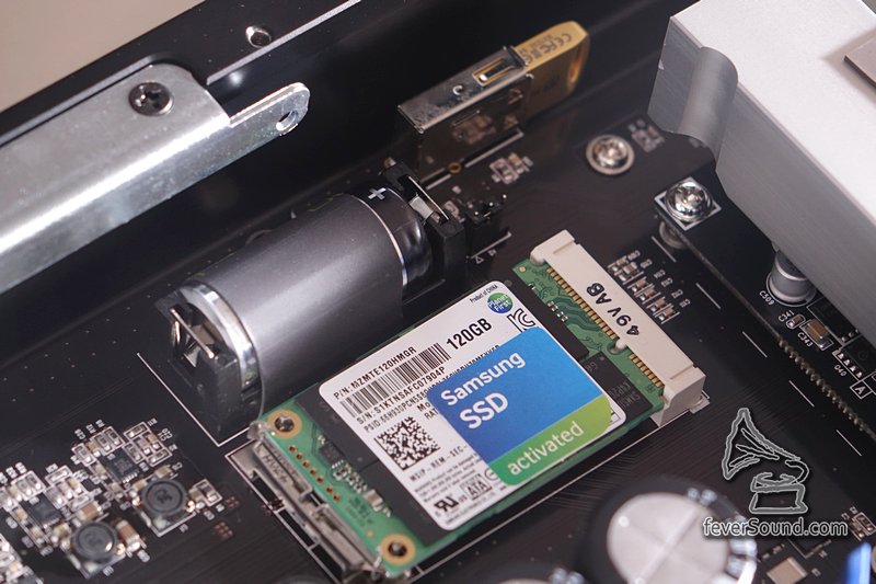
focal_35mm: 200
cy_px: 292
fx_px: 4865
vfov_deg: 6.9
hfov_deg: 10.3
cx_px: 438
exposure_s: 1/200
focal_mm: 73.19
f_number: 4
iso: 800
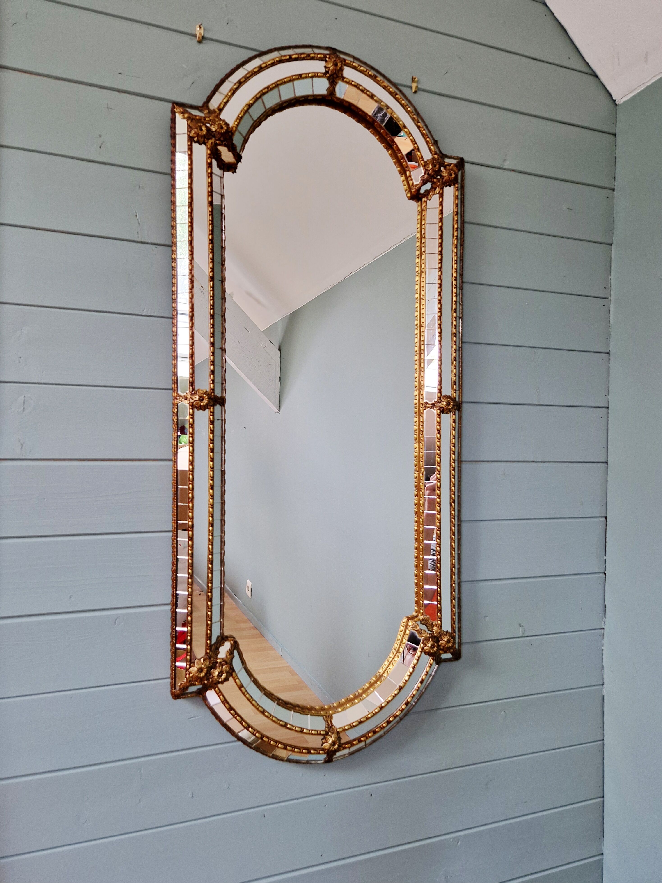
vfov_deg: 73.9
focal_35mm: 23
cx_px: 331
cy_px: 442
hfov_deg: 58.9
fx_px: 586
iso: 250
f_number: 1.8
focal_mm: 5.4
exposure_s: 1/100
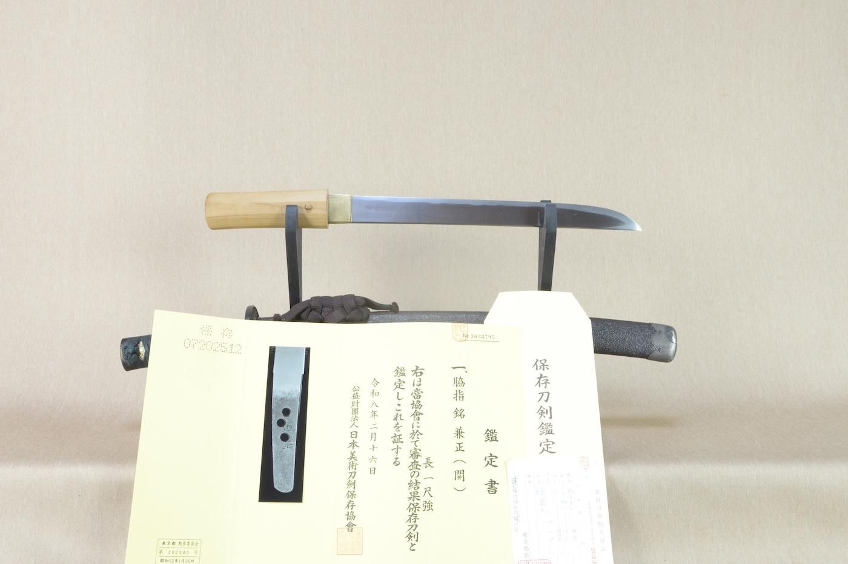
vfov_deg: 39.9
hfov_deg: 57.3
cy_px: 282
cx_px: 424
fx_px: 777
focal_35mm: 33
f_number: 11
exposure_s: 1/1.6
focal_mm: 22
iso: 400
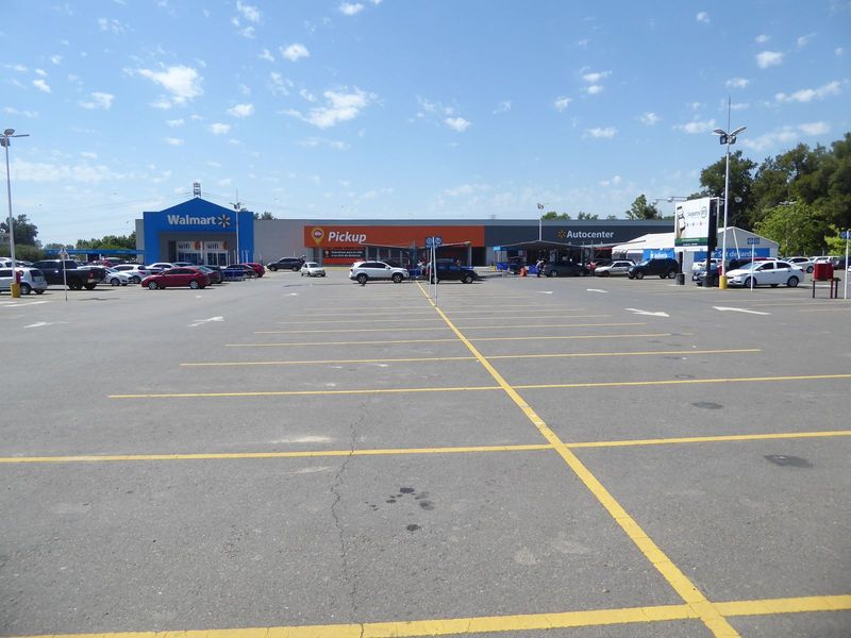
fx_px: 615
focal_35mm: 25
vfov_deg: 54.9
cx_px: 426
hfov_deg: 69.4
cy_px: 319
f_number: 3.3
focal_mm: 4.3
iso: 80
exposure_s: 1/1000
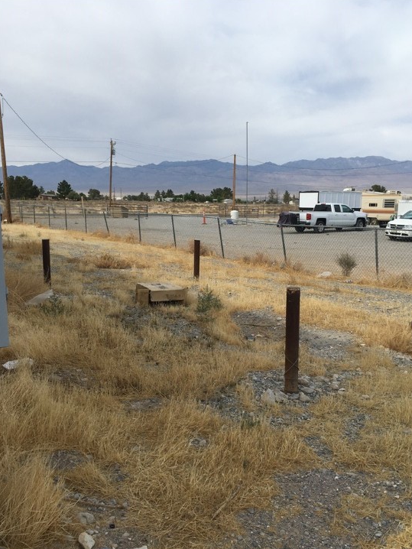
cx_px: 216
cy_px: 291
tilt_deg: -13.1
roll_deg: -0.5
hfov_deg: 45.5
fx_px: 492
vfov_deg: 58.3
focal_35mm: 31
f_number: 2.2
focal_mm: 4.15
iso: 25
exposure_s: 1/2262
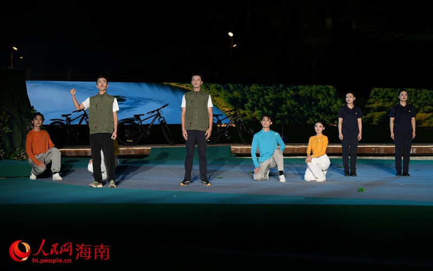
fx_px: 1452
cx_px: 216
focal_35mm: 123
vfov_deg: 10.7
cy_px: 128
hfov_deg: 17.0
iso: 200
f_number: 3.5
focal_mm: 120
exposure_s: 1/200
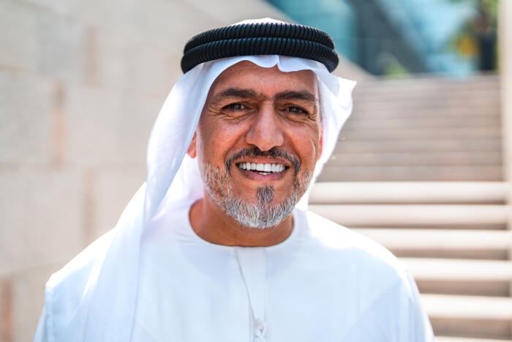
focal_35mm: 50
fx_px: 711
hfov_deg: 39.6
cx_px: 256
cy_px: 171
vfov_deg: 27.0
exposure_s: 1/5000
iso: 125
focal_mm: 50
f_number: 1.2
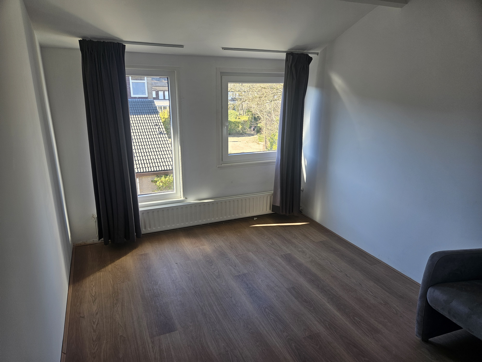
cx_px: 241
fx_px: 320
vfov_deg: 58.9
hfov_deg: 73.9
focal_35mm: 23
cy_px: 181
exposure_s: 1/100
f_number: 1.8
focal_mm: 5.4
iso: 40
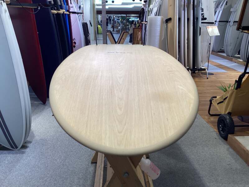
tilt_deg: -17.6
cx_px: 124
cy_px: 94
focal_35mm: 31
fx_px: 223
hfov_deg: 58.4
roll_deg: -1.0
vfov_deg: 45.4
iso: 50
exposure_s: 1/60
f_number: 2.4
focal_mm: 3.3
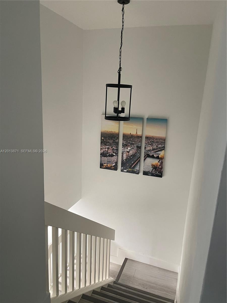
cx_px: 114
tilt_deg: -13.9
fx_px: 227
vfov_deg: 67.3
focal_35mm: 26
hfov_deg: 53.1
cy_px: 152
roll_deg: -2.9
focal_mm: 5.1
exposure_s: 1/40
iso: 500
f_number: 1.6
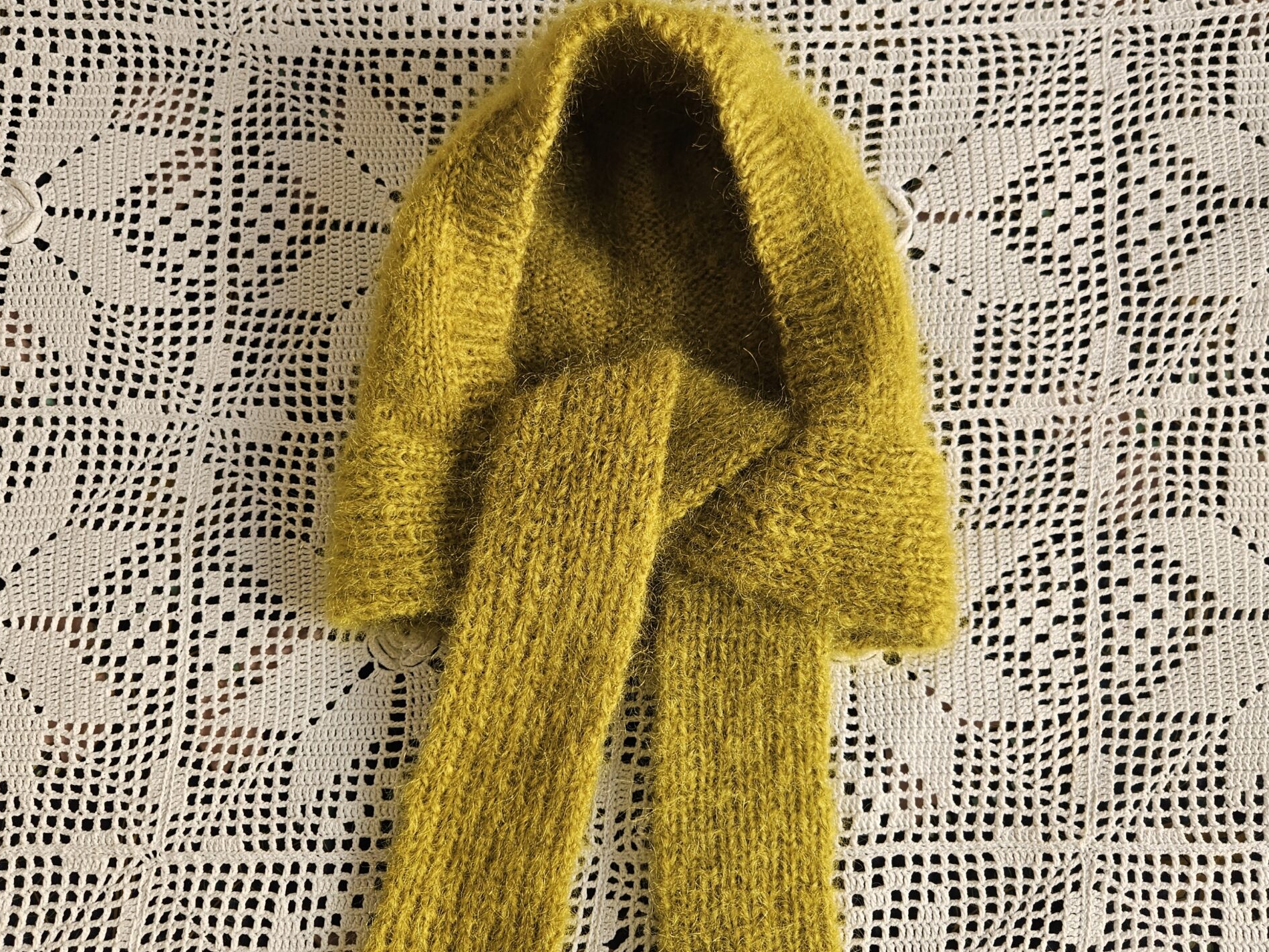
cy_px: 483
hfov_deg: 58.3
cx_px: 632
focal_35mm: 31
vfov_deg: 45.5
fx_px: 1137
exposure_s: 1/100
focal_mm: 5.4
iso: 50
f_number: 1.8
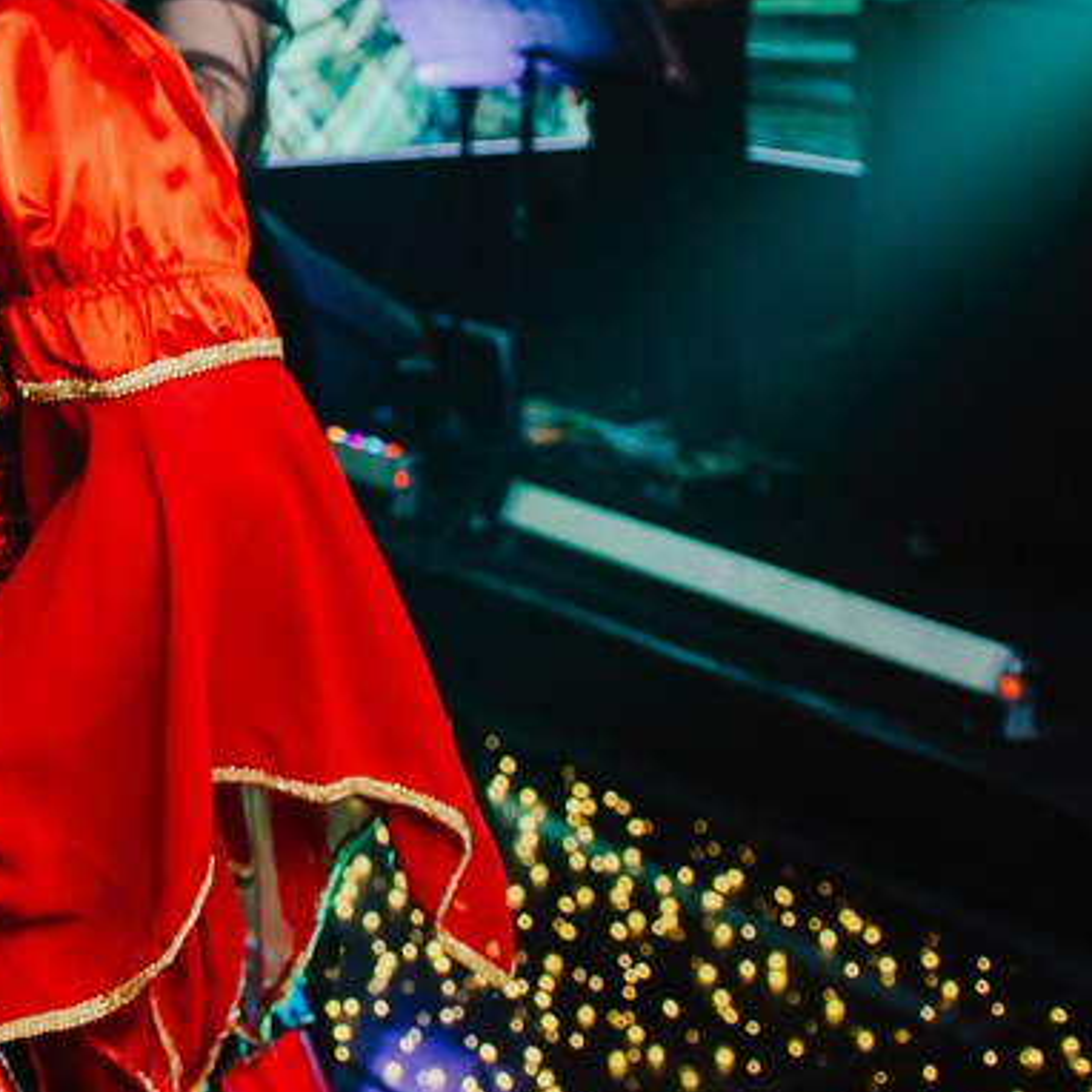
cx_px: -340
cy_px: 33
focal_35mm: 72
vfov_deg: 23.1
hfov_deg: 21.6
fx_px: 2570
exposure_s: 1/250
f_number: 2
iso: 500
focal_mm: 18
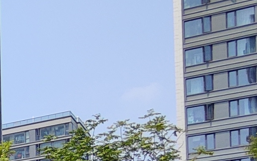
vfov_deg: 10.4
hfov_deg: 13.0
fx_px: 785
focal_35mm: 112
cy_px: 355
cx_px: -393
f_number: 2.4
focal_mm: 2.13
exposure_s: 1/926
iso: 50
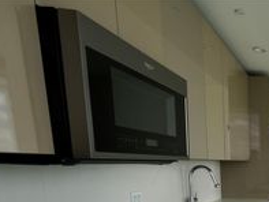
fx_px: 313
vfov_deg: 31.7
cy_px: 223
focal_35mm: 40
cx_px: 325
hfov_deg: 36.0
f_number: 16
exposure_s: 1/30
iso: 200
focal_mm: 11
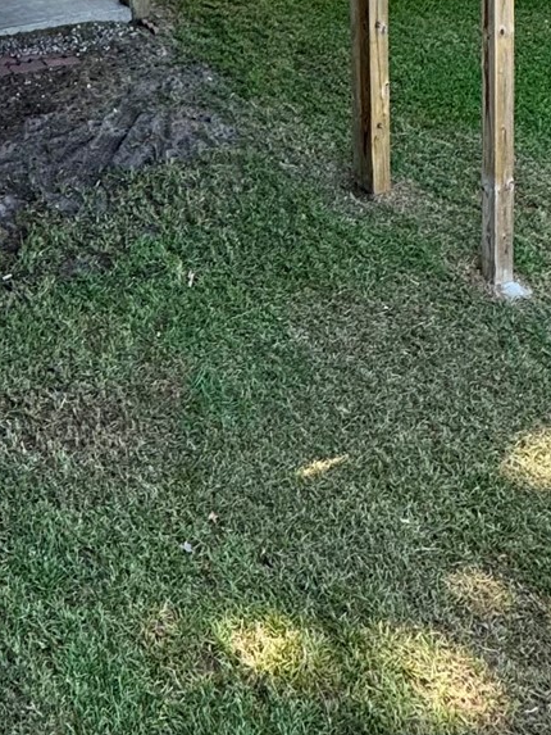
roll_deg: +3.3
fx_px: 1061
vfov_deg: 28.7
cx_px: -137
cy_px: -289
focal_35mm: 50
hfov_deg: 25.6
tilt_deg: -5.4
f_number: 2.2
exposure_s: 1/208
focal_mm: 2.22
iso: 40
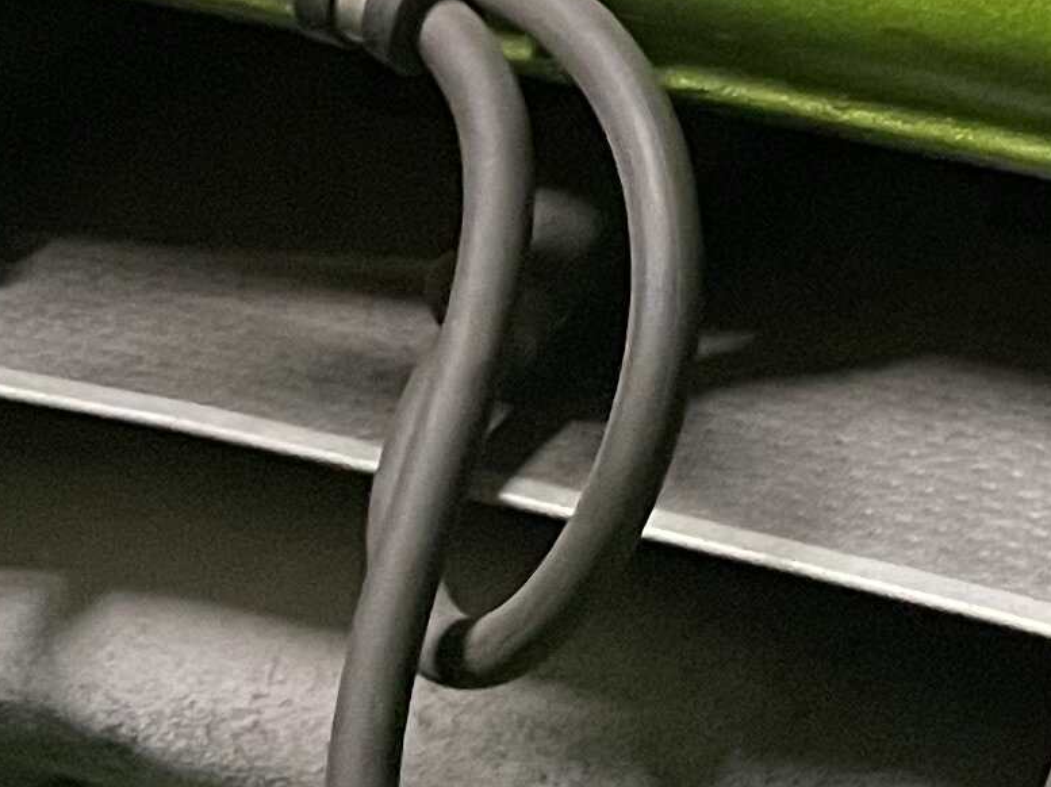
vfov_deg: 10.4
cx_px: 1715
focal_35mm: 135
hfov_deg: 13.5
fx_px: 4097
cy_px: -607
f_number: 1.6
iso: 400
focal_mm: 4.2
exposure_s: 1/40
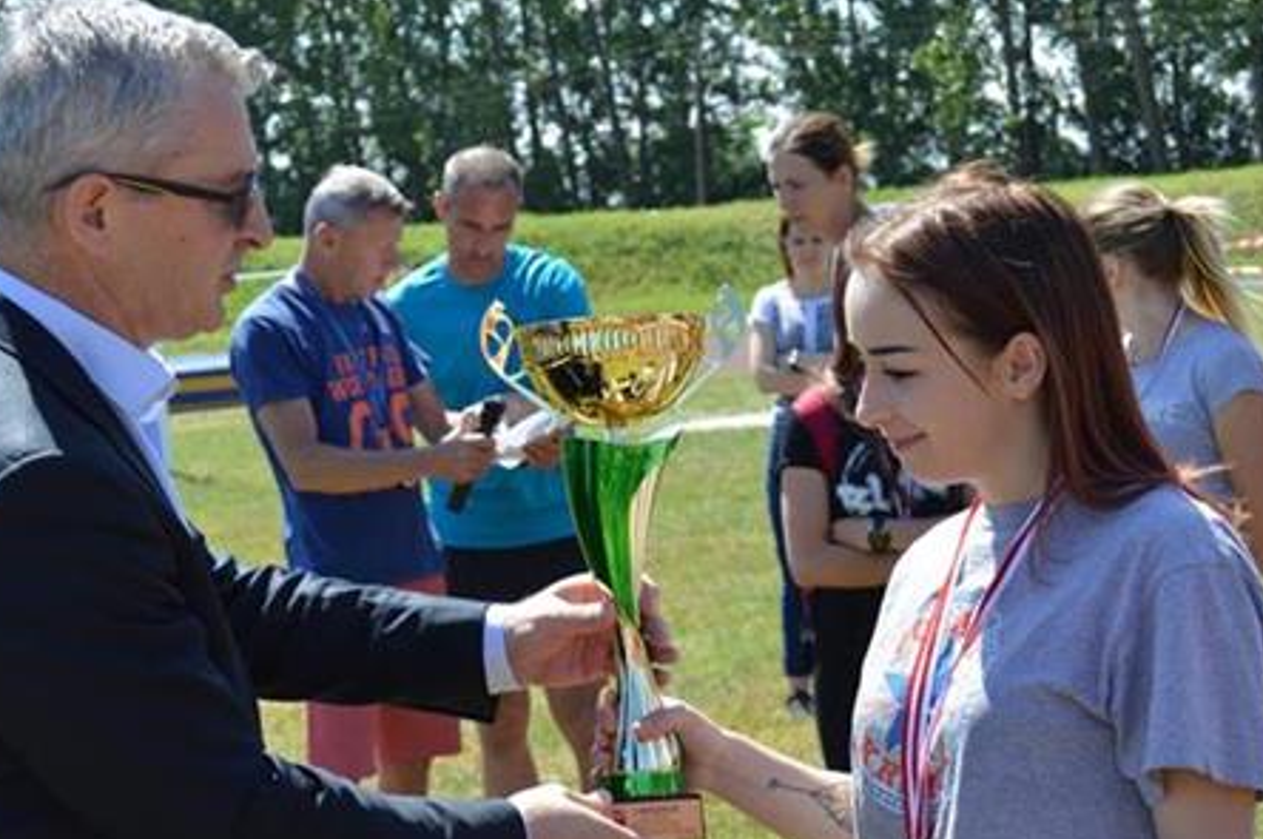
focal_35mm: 99
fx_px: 3460
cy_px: 560
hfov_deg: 20.7
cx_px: 518
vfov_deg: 13.8
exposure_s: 1/200
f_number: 7.1
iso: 100
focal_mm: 45
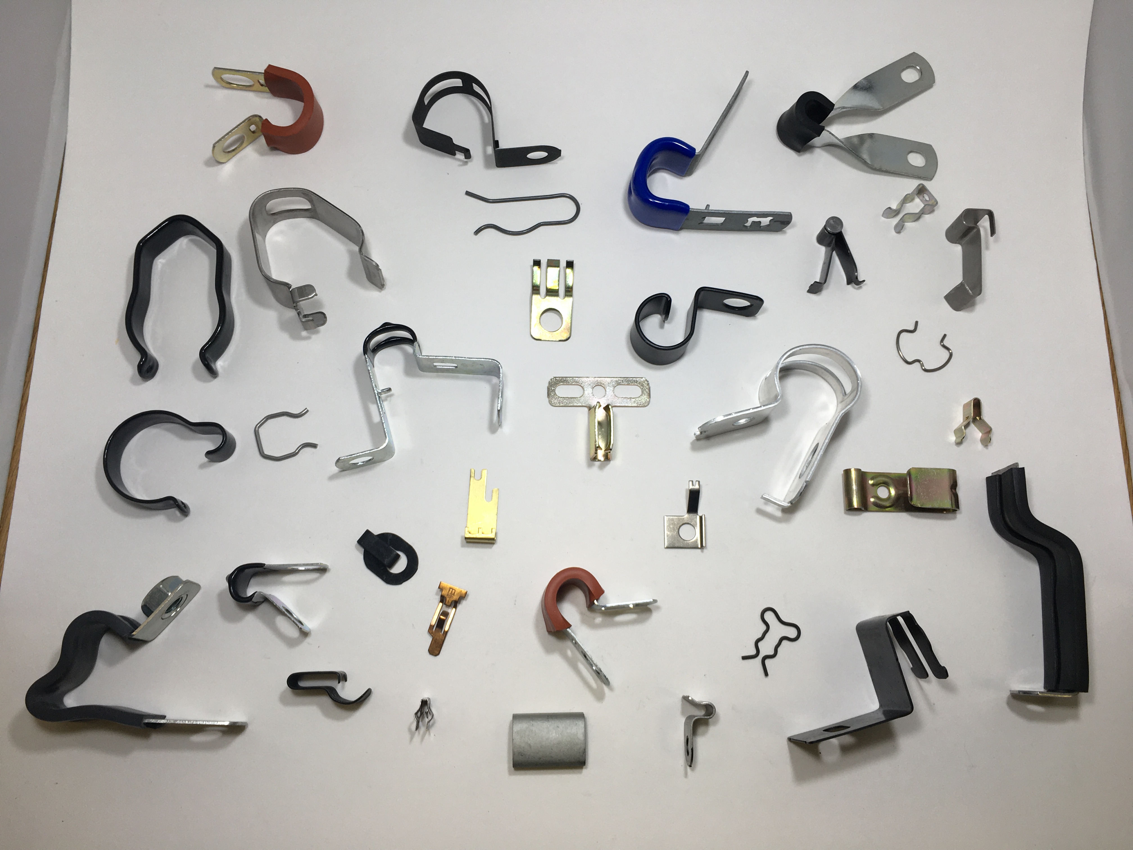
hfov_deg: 61.7
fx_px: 949
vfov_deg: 48.2
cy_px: 425
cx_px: 566
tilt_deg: -75.1
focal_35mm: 29
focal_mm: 4.15
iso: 25
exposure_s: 1/120
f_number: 2.2
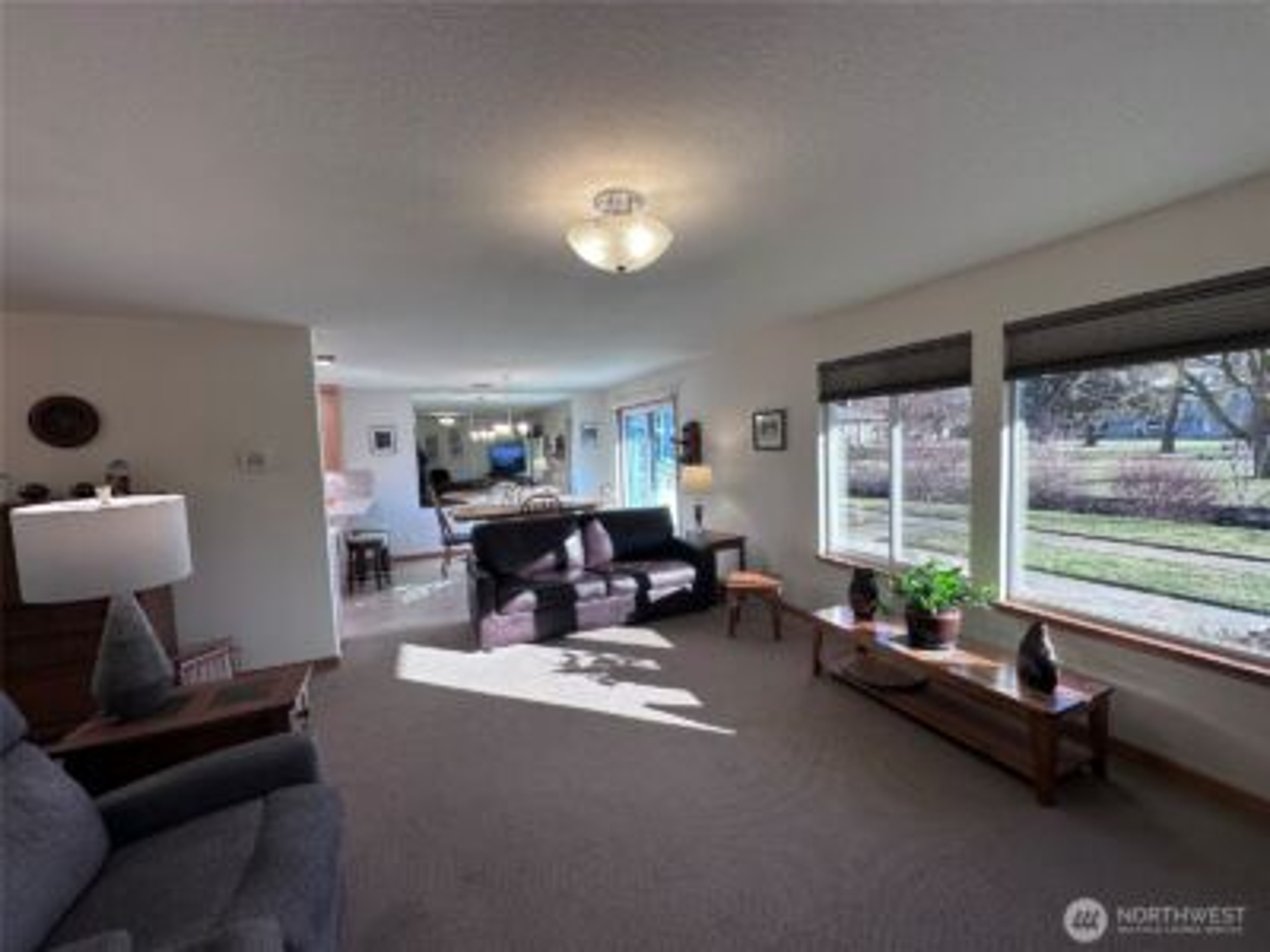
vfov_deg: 85.7
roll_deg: +1.9
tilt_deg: -3.0
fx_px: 514
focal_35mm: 14
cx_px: 635
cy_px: 476
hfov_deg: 102.1
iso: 64
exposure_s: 1/120
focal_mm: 2.22
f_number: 2.2
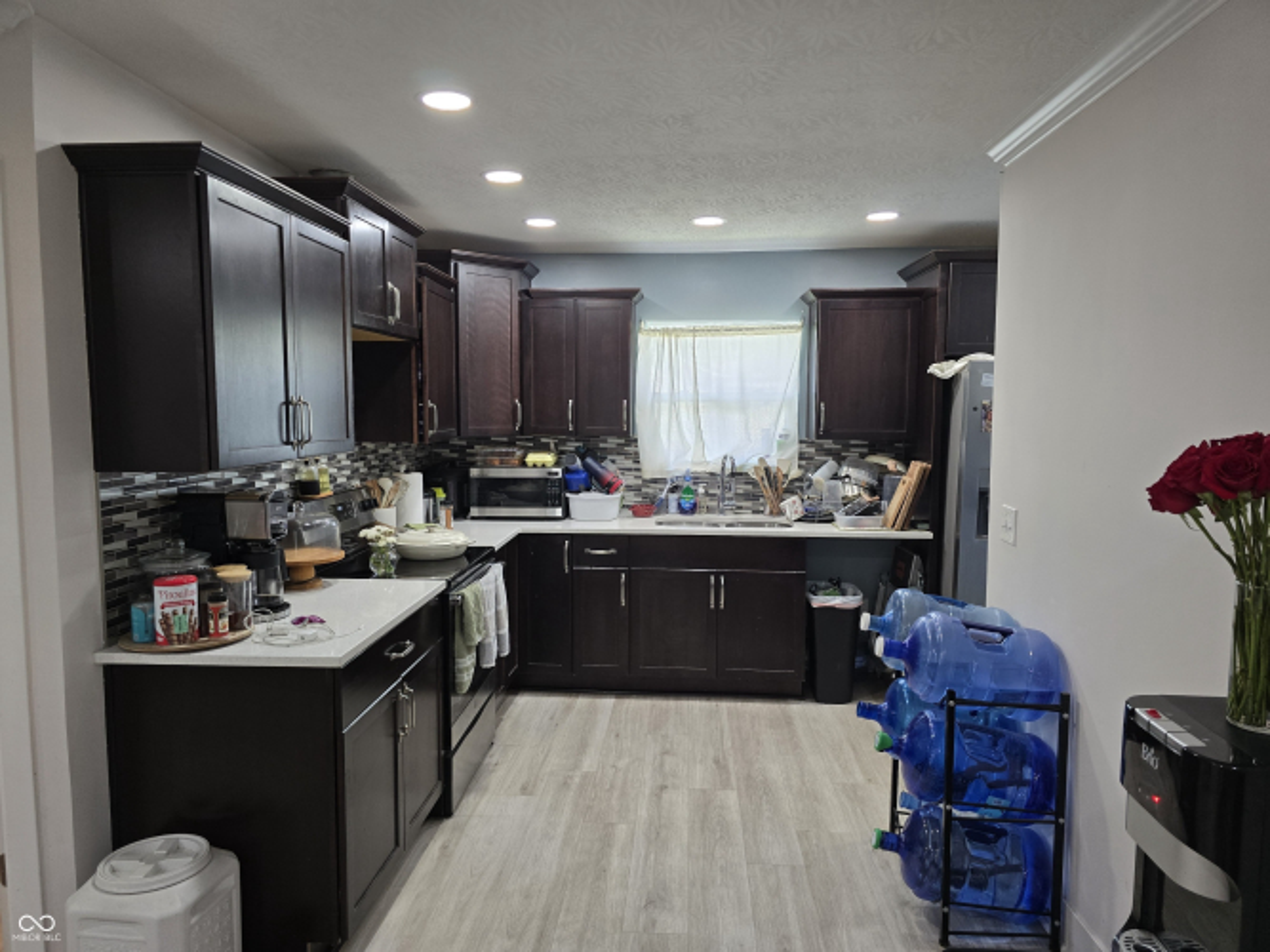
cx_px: 635
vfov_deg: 58.9
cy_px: 476
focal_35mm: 23
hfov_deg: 73.9
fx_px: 844
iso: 160
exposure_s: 1/120
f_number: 1.7
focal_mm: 6.3
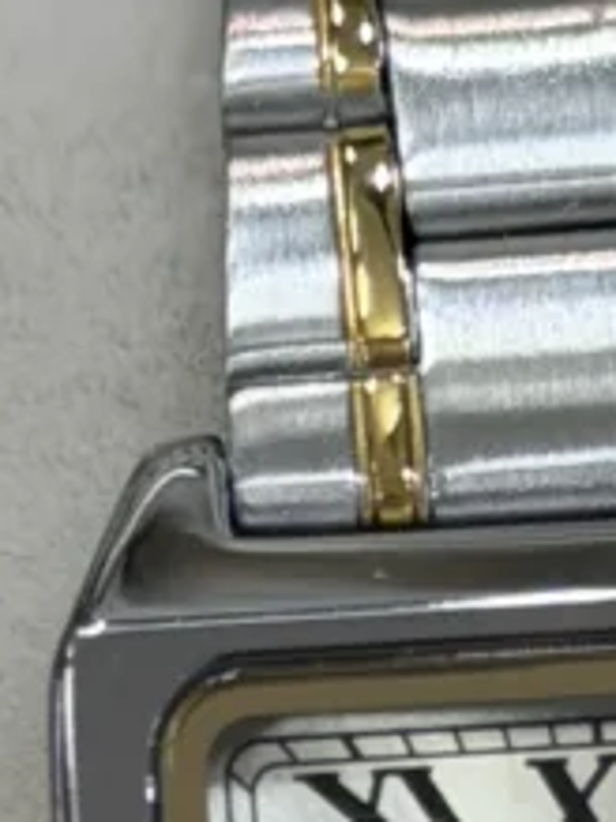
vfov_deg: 8.2
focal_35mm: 234
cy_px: 1349
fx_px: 5558
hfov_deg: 6.3
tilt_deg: -61.9
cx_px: 639
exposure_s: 1/549
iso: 64
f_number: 1.78
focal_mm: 6.76
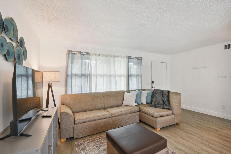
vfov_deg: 73.7
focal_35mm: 16
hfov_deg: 96.7
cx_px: 116
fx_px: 103
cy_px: 77
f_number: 11
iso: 400
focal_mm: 16
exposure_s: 1/4
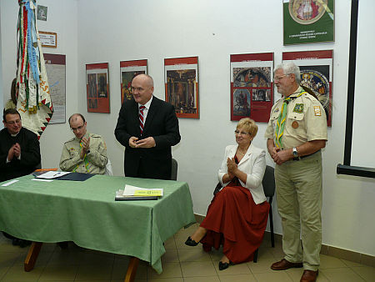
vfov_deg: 40.7
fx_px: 379
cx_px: 188
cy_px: 141
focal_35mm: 35
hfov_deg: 52.6
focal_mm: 7.4
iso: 100
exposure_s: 1/30
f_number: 2.8
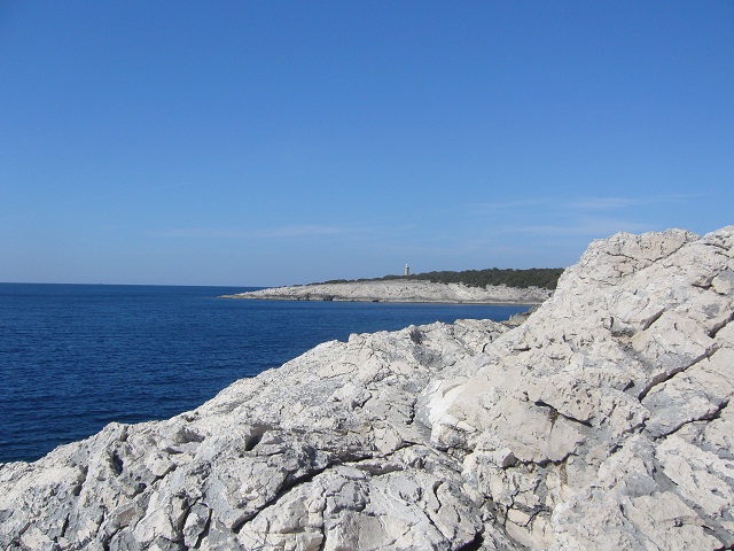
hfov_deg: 52.6
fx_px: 742
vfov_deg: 40.7
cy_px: 276
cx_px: 367
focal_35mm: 35
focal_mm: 5.8
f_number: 5.6
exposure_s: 1/640
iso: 80
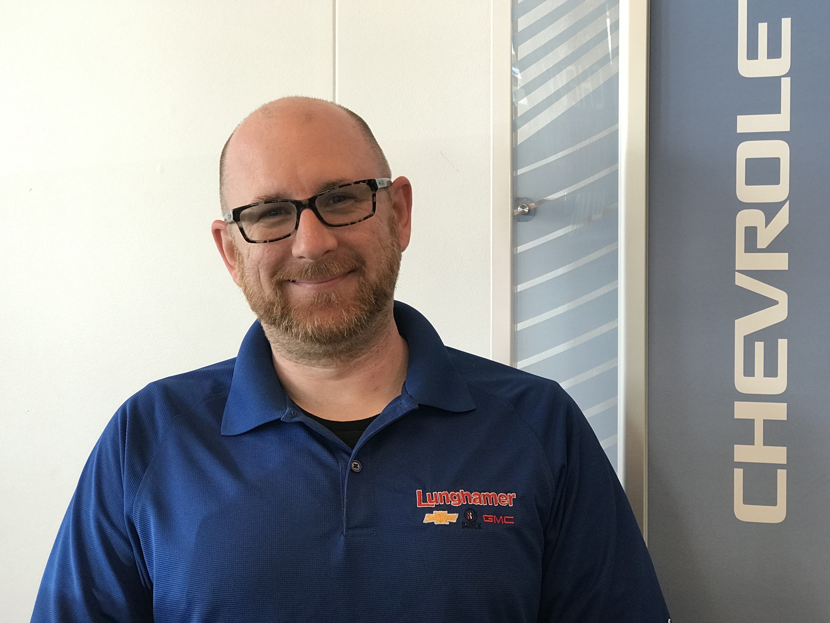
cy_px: 312
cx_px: 415
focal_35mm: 57
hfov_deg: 33.8
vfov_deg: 25.7
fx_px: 1367
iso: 100
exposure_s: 1/60
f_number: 2.8
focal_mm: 6.6
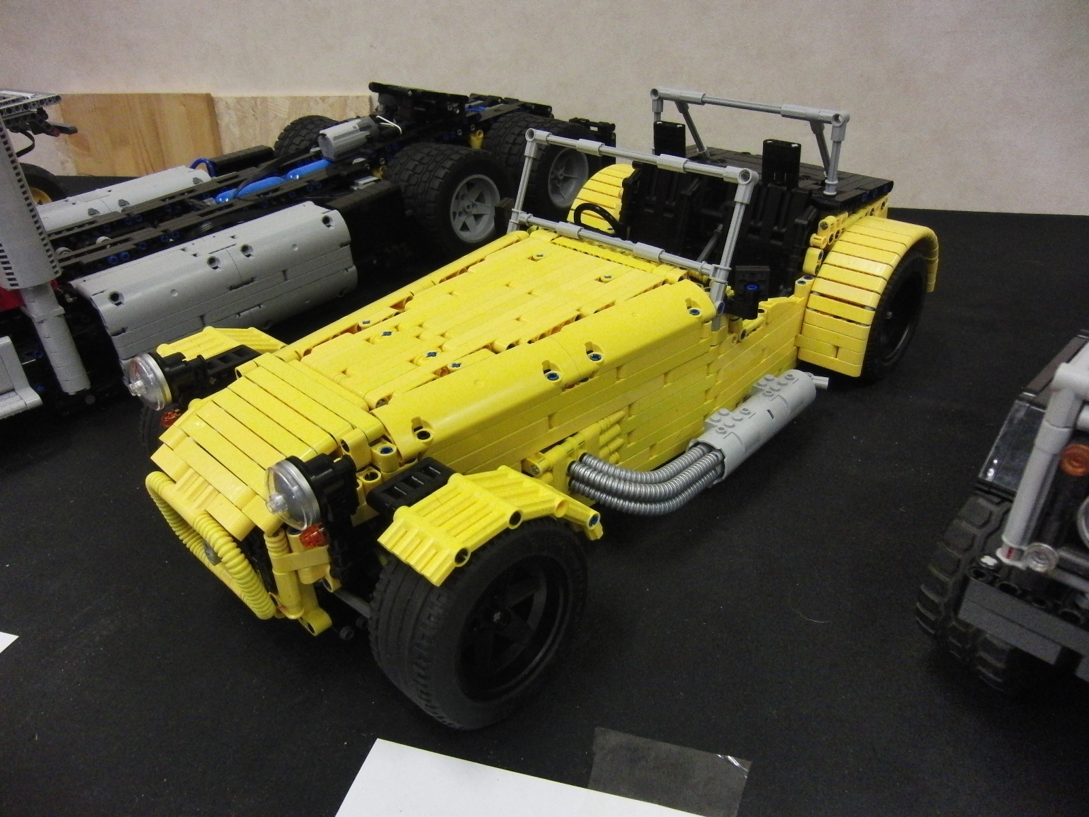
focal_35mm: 24
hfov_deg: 71.6
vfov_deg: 56.8
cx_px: 544
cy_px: 408
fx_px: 755
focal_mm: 4.3
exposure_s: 1/60
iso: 640
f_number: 3.2
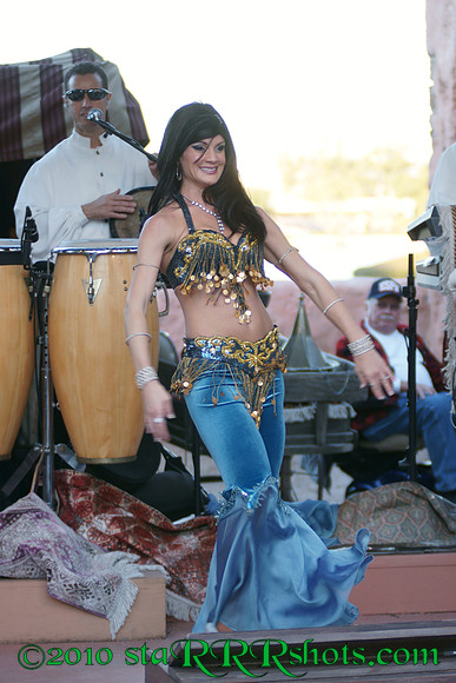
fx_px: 2278
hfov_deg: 11.4
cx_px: 228
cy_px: 342
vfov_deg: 17.1
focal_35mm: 120
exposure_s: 1/250
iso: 400
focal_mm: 80
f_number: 2.8
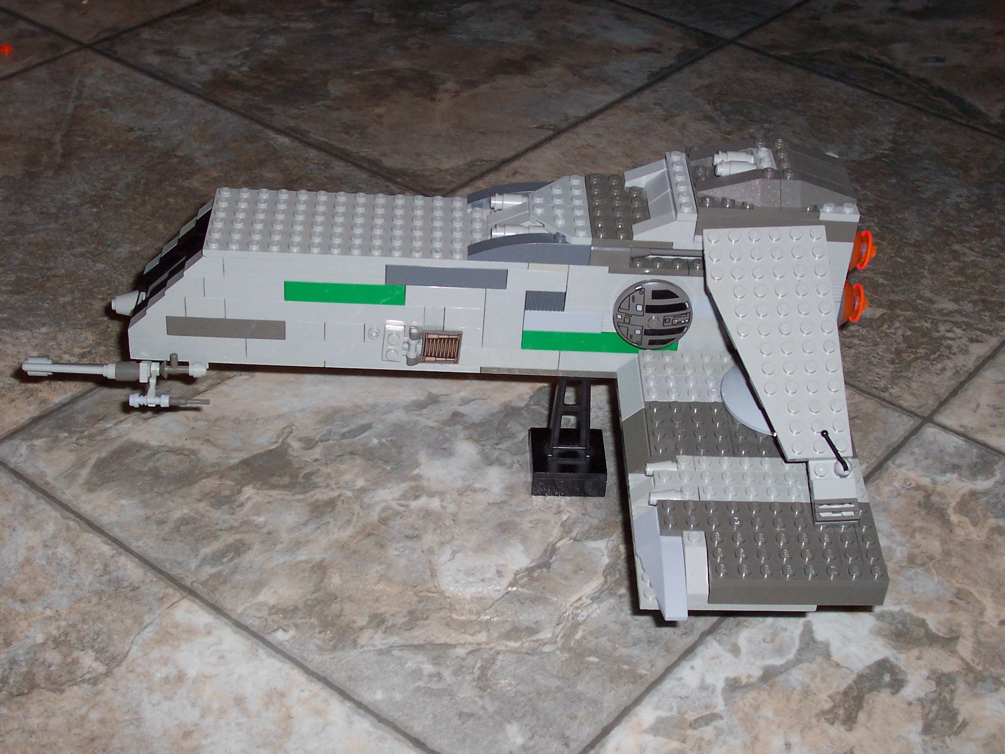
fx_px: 1655
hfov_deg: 33.8
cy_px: 377
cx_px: 502
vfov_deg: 25.7
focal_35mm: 57
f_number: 3.4
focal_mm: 8.6
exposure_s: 1/60
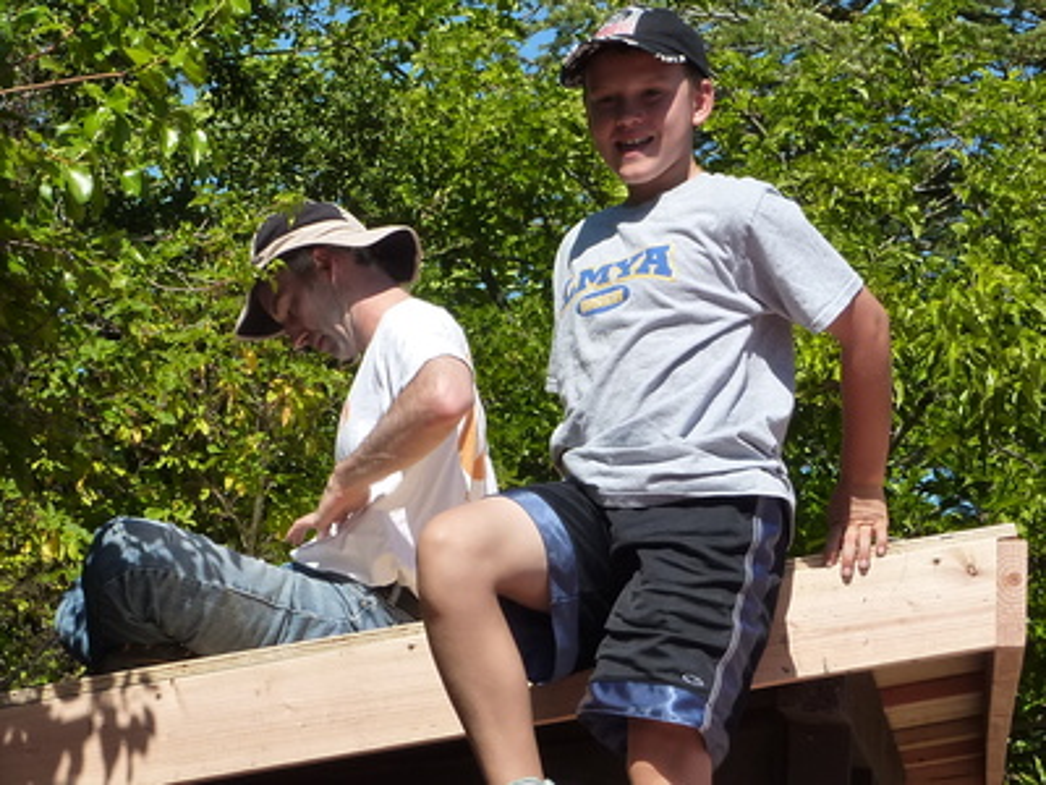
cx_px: 523
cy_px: 392
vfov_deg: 14.0
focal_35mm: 106
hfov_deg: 18.5
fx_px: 3203
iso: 125
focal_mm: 9.7
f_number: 5
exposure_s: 1/500
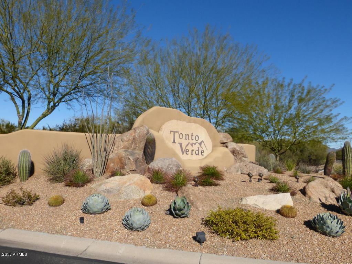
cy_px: 132
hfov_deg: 60.0
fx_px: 305
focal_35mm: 30
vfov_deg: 46.8
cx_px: 176
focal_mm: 5.4
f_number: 4
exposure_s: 1/1300
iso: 100
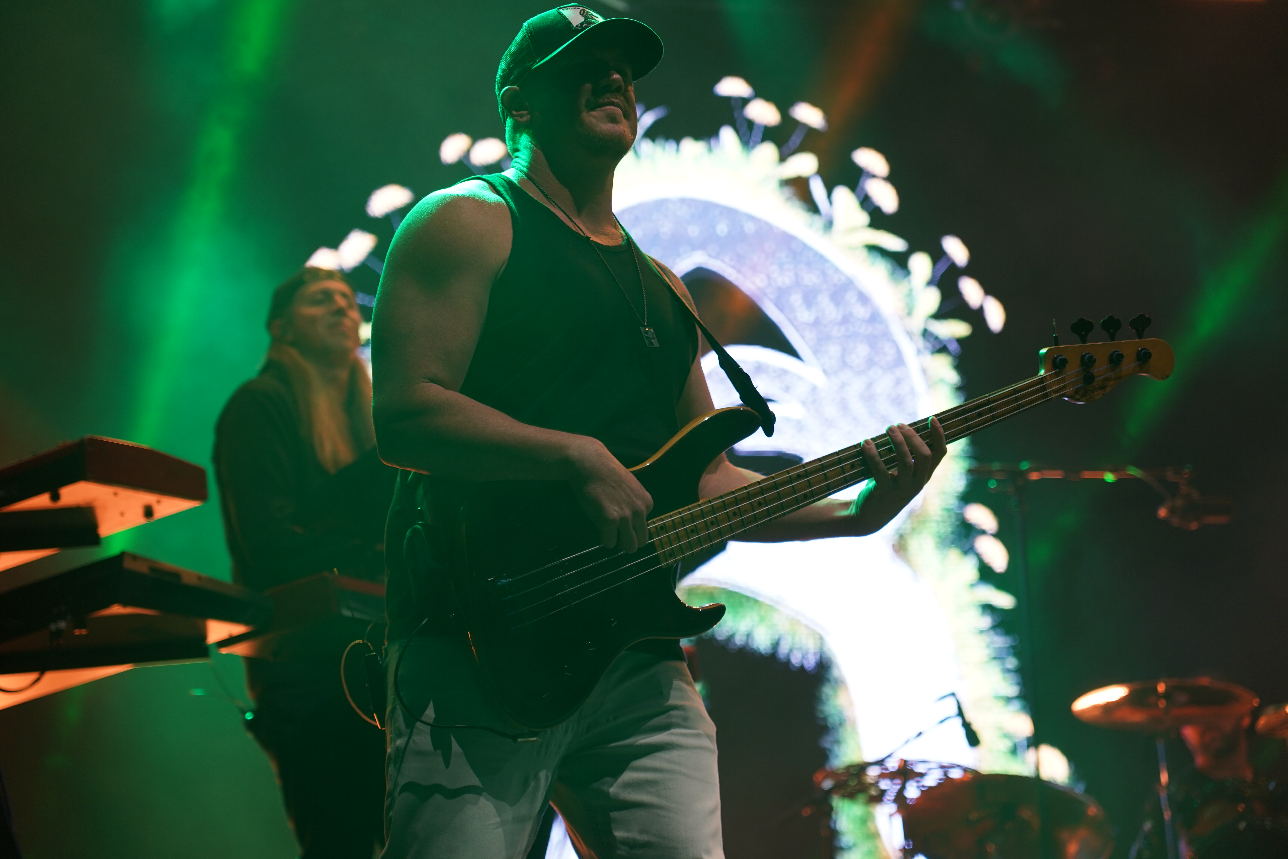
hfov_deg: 19.5
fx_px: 3756
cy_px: 430
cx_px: 644
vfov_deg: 13.0
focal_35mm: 105
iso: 400
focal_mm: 105
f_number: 4
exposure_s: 1/160
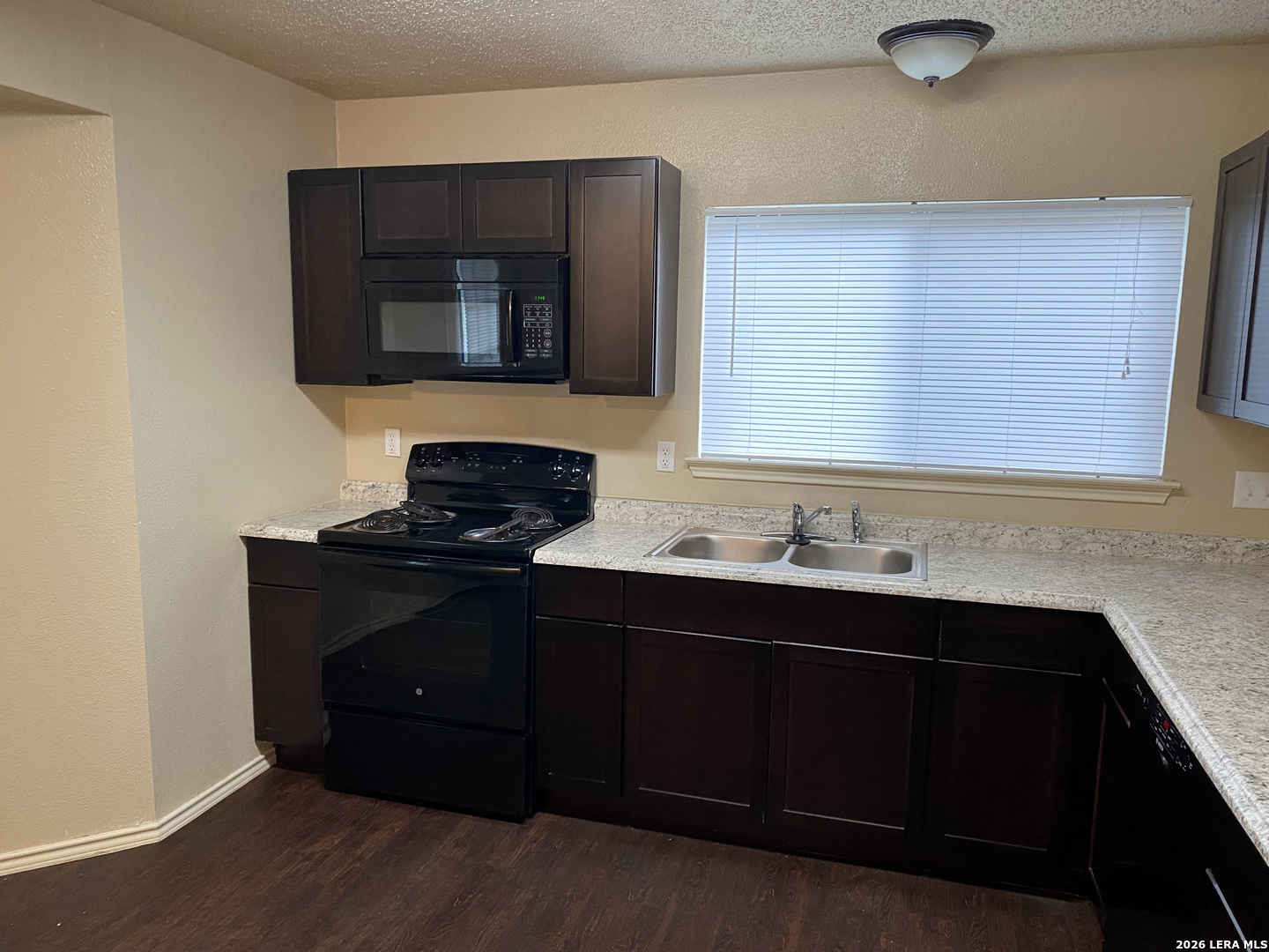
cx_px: 634
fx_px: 953
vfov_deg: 53.1
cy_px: 476
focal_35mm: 26
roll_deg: -0.3
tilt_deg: -8.5
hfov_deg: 67.3
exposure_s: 1/60
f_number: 1.8
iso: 250
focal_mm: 4.25
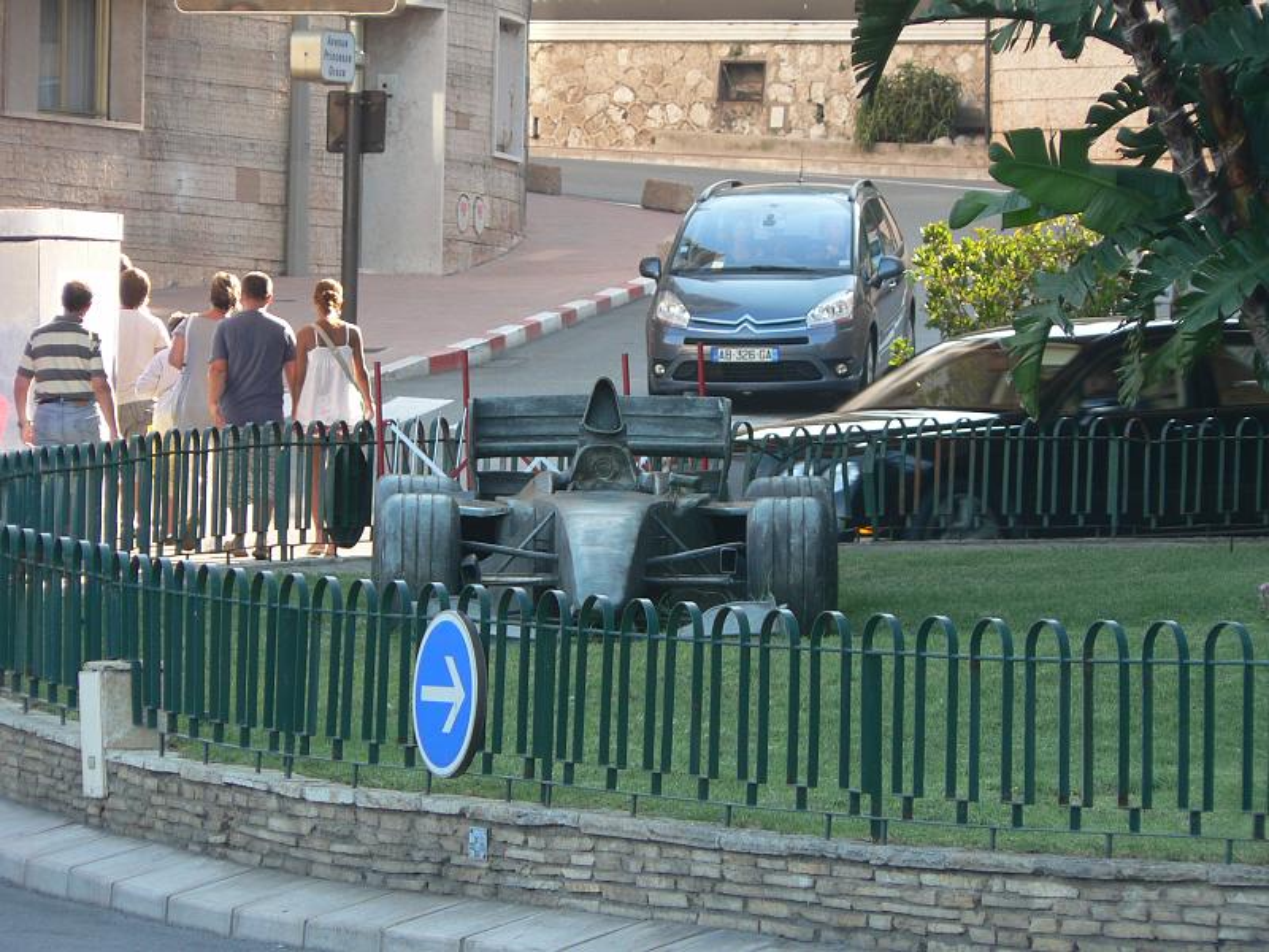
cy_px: 476
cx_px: 634
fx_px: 11218
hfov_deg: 6.5
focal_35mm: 306
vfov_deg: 4.9
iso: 80
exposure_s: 1/125
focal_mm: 51
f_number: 3.6
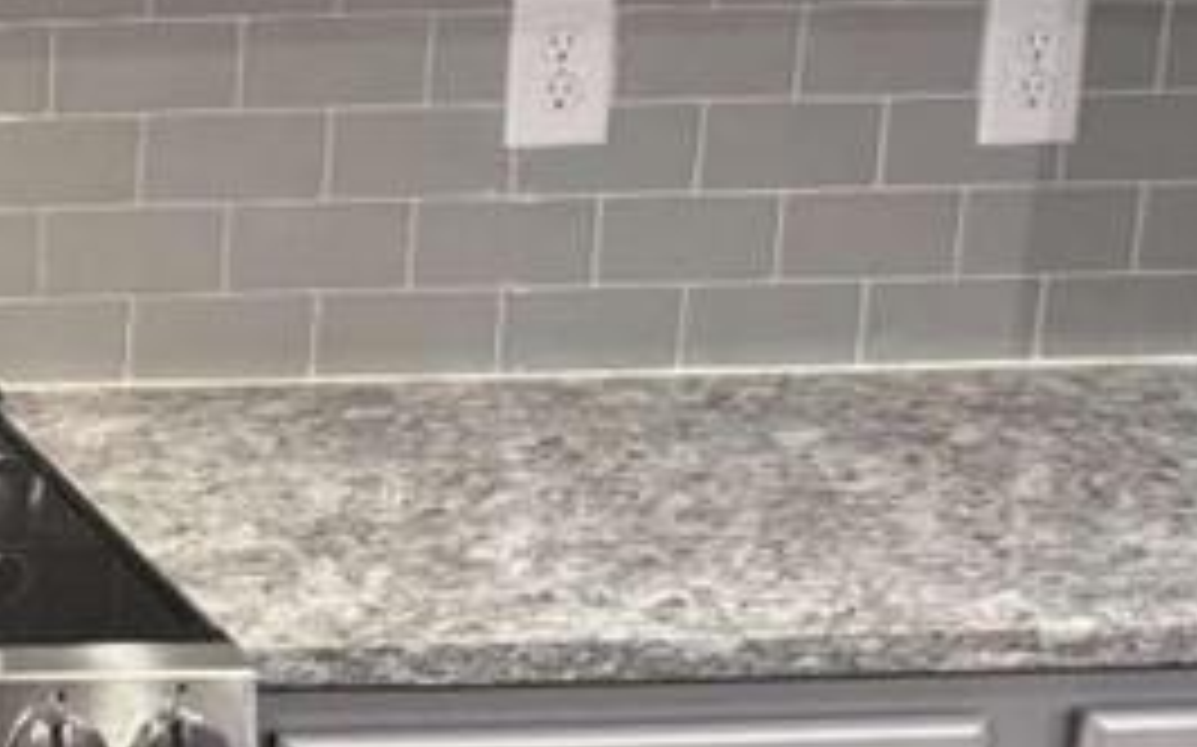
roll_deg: +0.1
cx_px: -657
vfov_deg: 13.3
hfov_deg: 18.5
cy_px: 324
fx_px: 3196
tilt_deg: -14.7
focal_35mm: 98
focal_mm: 6.76
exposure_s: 1/60
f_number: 1.78
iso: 250
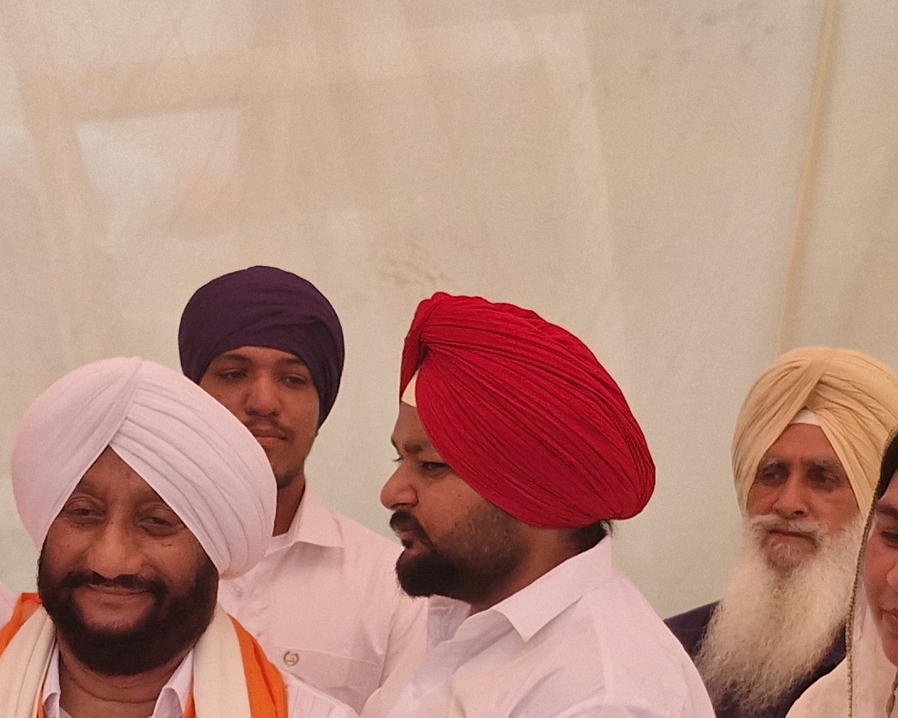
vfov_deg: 17.2
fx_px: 2259
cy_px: 873
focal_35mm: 85
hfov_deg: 22.5
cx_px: 466
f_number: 1.8
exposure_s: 1/580
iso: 50
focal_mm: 5.54
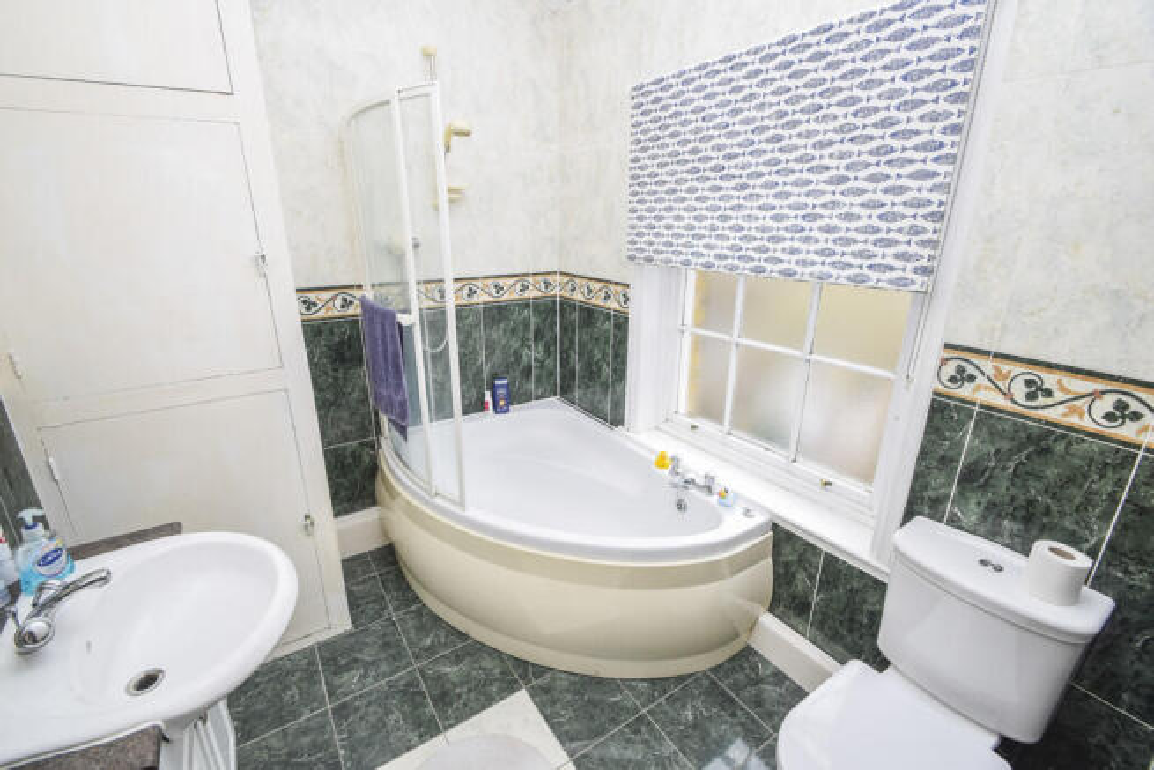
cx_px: 577
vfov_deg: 77.4
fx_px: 481
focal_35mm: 15
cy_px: 385
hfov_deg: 100.4
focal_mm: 10
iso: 400
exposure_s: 1/200
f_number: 7.1
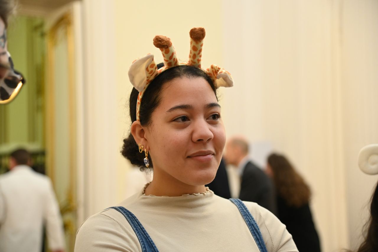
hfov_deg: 28.9
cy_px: 126
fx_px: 735
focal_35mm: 70
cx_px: 189
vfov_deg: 19.4
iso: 3200
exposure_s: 1/125
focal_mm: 70
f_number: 4
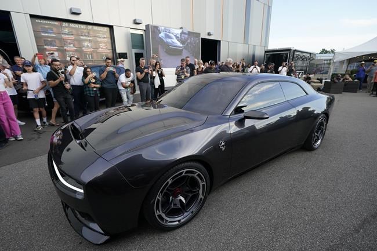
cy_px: 126
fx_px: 188
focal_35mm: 18
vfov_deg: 67.4
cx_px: 188
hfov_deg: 90.0
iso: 1600
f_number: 4.5
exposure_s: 1/2000
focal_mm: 18
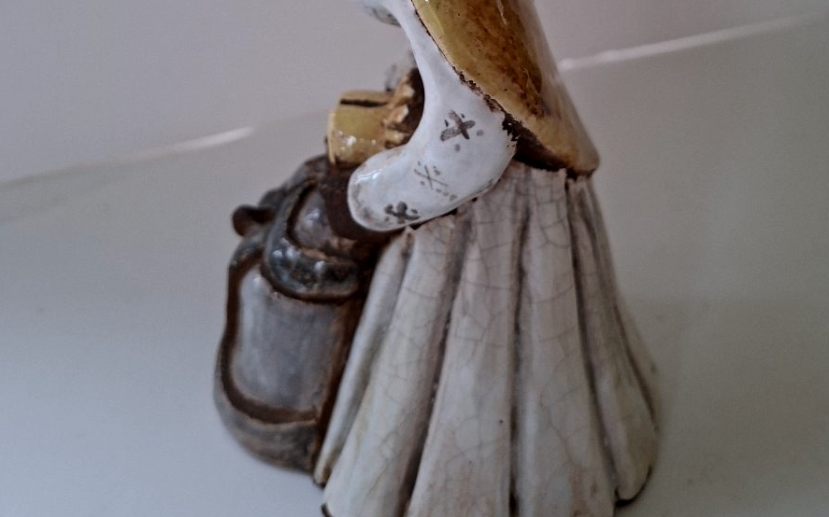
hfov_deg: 58.2
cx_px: 418
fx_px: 745
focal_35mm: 33
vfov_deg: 36.5
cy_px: 78
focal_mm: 5.54
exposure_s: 1/120
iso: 200
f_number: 1.8
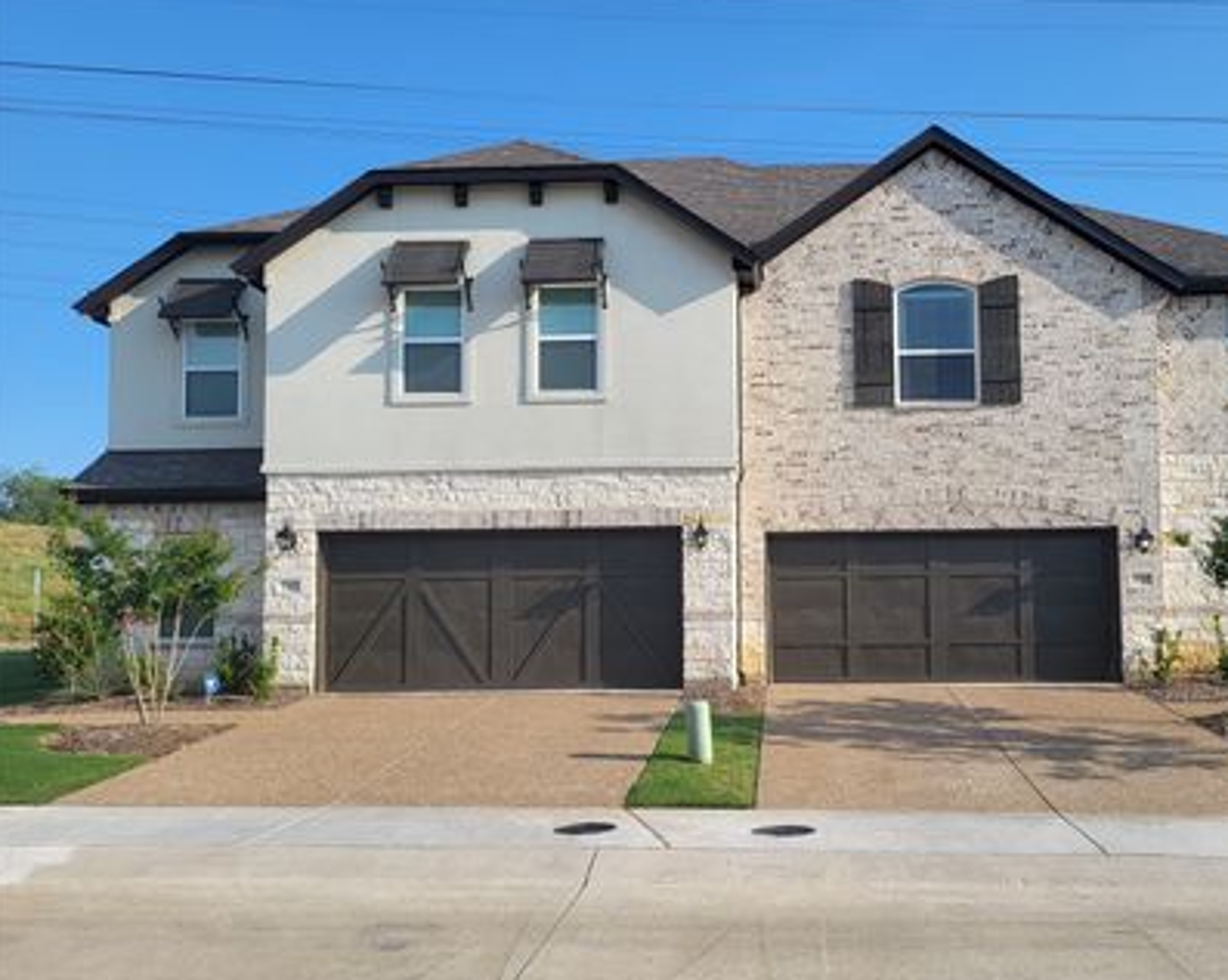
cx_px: 758
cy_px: 543
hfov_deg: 55.1
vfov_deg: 45.7
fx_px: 1162
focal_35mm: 32
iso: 40
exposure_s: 1/1799
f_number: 1.8
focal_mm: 5.4
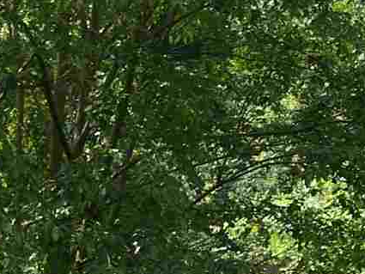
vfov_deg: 8.1
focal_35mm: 183
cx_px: 374
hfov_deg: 10.7
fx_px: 1930
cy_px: 273
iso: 80
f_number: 2.8
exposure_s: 1/500
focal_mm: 6.3
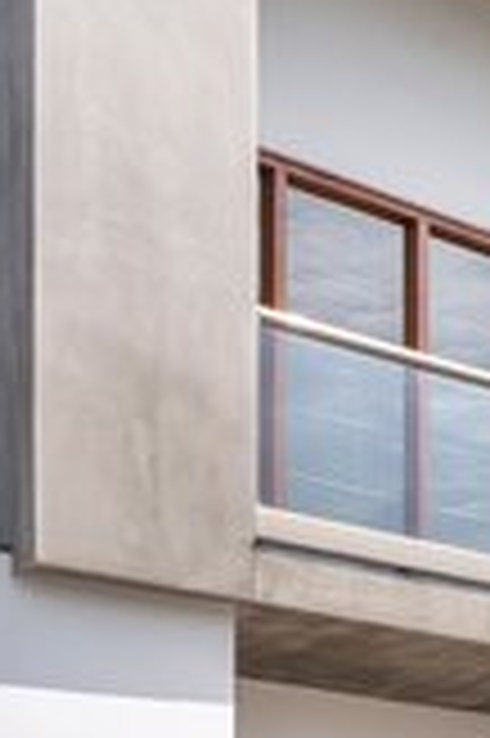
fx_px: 1596
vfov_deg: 24.5
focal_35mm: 78
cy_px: 790
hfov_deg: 15.0
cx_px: 908
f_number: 7.1
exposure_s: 1/400
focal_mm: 16
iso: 160
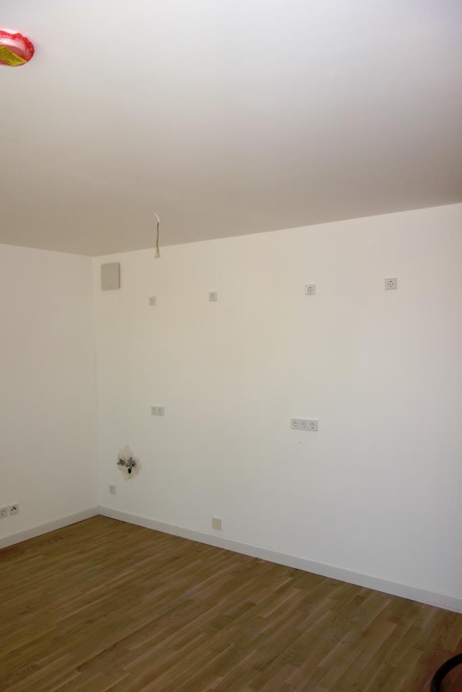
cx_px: 231
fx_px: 539
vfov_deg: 65.5
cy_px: 346
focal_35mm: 28
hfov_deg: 46.4
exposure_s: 1/640
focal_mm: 10.4
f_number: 1.8
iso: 125
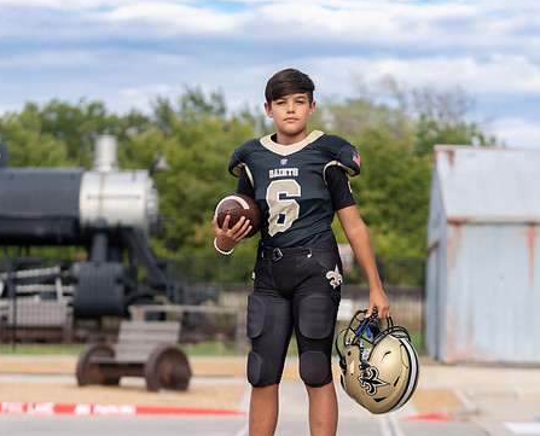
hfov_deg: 17.1
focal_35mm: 112
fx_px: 1797
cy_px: 267
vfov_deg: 13.8
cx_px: 323
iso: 100
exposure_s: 1/640
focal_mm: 76
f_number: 2.8
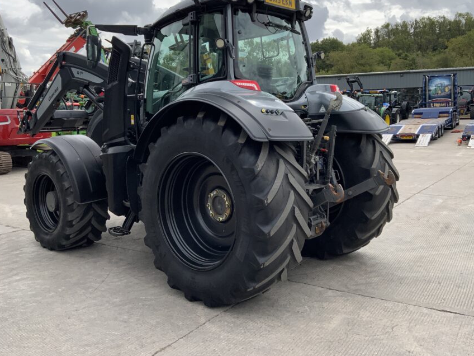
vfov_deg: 40.5
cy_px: 146
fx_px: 479
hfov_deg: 52.6
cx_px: 253
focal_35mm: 35
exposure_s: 1/1534
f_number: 1.8
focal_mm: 3
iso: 16
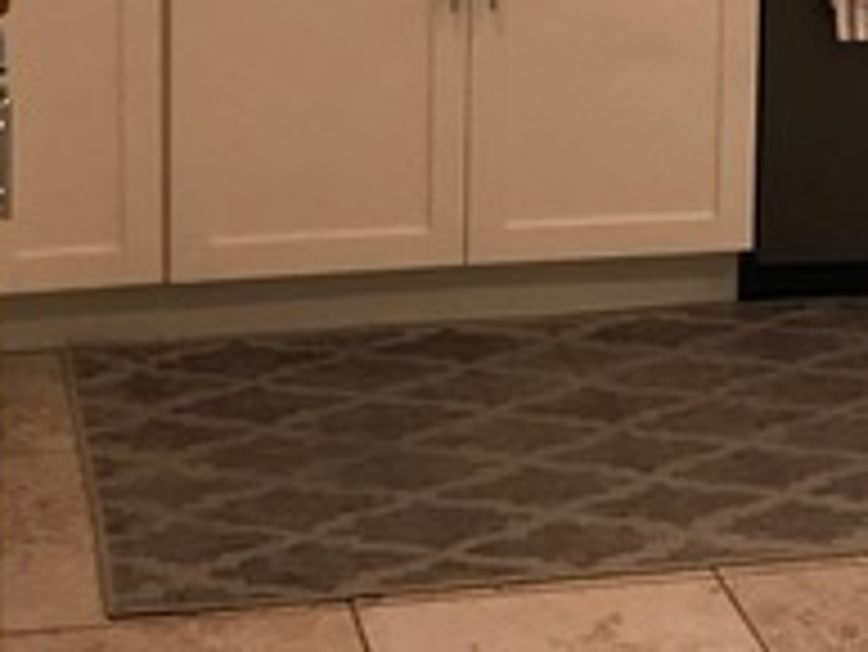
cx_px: 328
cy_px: -382
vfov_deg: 14.6
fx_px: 2333
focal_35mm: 93
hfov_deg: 21.0
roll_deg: -0.1
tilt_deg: -6.7
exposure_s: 1/30
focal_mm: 3.99
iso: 25
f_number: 1.8
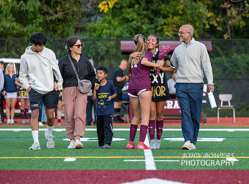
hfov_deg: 9.4
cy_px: 79
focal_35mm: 212
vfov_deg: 7.0
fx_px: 1513
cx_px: 148
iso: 1250
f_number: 3.5
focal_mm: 165
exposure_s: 1/1000
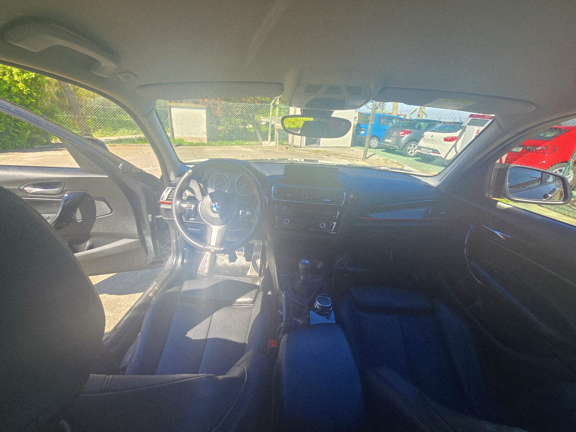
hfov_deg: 102.0
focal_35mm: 14
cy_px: 222
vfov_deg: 85.7
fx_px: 233
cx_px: 274
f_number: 2.2
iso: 50
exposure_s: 1/314
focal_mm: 2.2
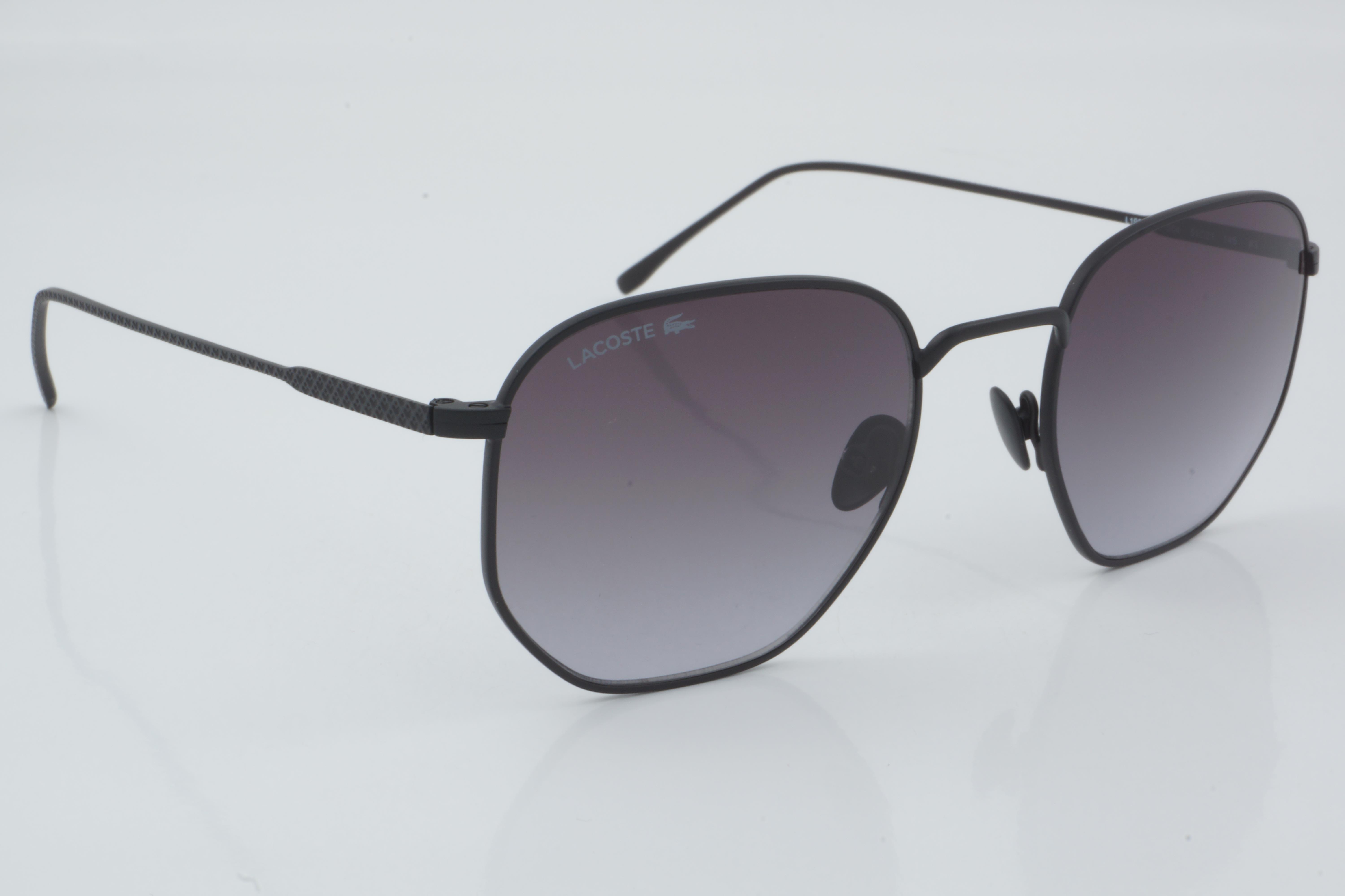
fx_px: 2802
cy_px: 448
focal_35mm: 75
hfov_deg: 27.0
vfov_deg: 18.2
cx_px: 672
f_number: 32
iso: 100
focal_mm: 50
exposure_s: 1/3
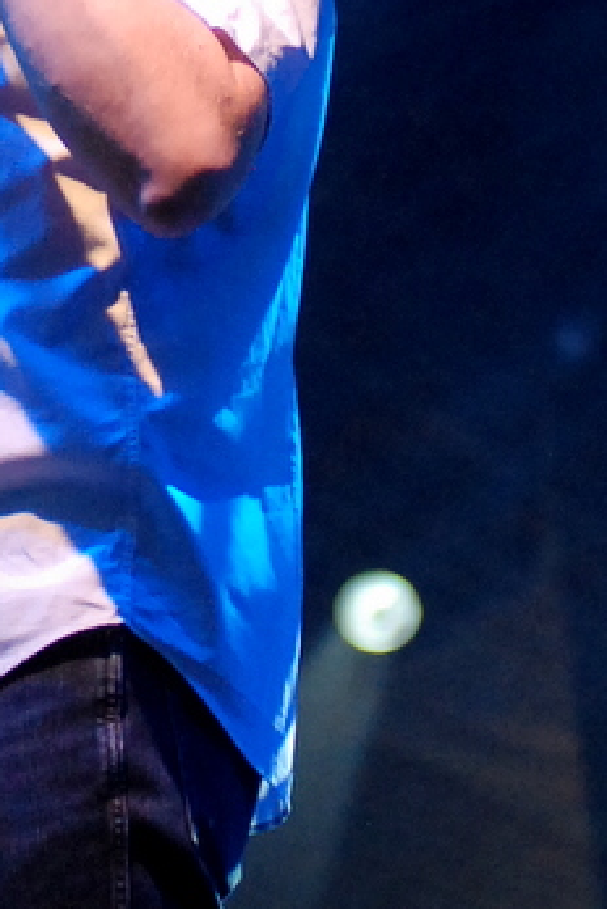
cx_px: -20
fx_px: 6285
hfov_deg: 5.5
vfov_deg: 8.3
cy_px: 236
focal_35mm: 249
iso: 1600
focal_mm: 80
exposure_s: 1/320
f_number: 2.8
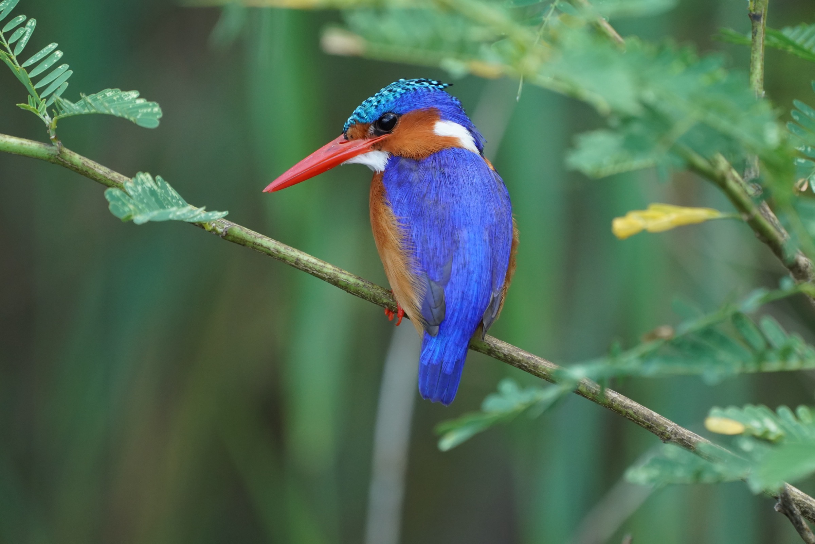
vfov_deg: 1.7
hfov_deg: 2.6
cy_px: 272
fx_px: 18110
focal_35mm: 800
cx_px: 408
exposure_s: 1/500
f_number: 11
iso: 3200
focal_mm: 800
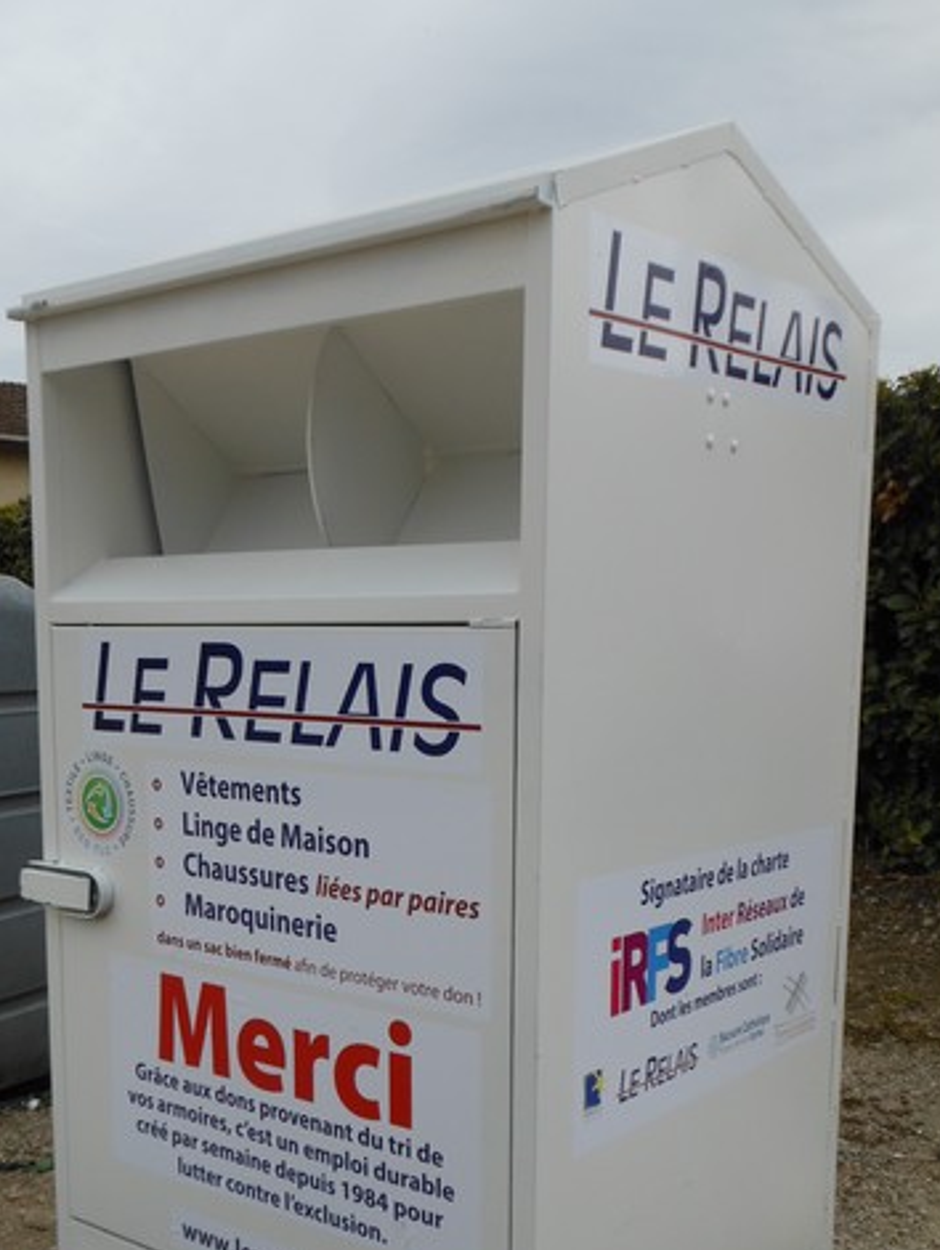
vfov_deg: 46.0
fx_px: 1446
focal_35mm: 40
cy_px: 836
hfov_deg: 35.9
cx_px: 390
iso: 80
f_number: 3.3
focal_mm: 5.2
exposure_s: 1/1250
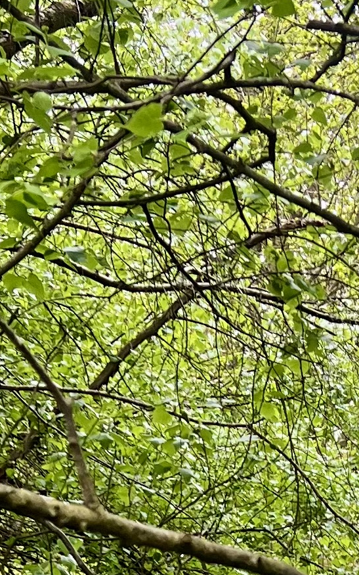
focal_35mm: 127
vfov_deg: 15.2
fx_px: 1988
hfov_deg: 9.9
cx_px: 599
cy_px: 866
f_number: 1.5
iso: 40
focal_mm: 5.7
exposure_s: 1/223
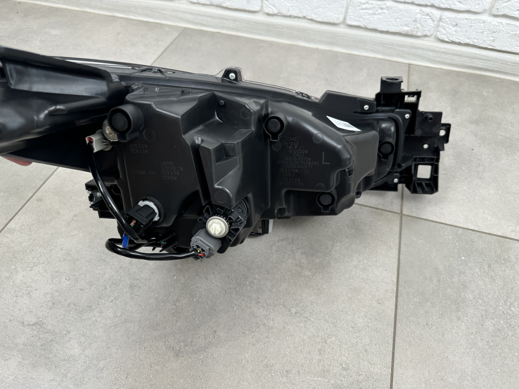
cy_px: 194
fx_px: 360
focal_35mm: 24
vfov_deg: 56.8
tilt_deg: -48.8
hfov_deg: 71.6
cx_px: 260
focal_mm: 6.76
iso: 100
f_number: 1.78
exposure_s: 1/100
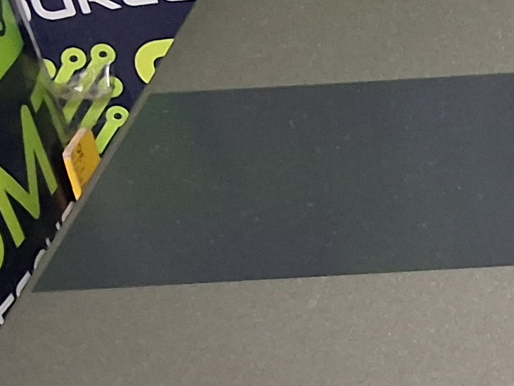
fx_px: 1856
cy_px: 294
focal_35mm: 125
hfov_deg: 14.4
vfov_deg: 11.8
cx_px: 844
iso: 250
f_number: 1.9
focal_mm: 2.91
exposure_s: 1/24
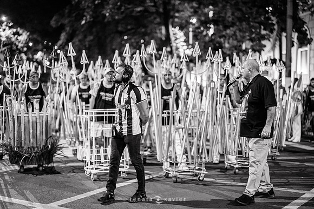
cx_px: 157
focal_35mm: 50
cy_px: 104
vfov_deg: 27.0
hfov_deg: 39.6
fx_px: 436
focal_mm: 50
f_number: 1.2
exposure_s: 1/320
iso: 2500
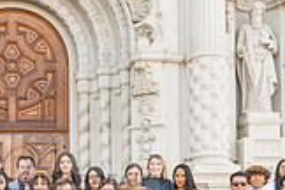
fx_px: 792
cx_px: 27
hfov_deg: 20.0
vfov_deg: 13.3
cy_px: 232
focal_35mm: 100
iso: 400
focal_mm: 24
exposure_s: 1/200
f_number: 5.6
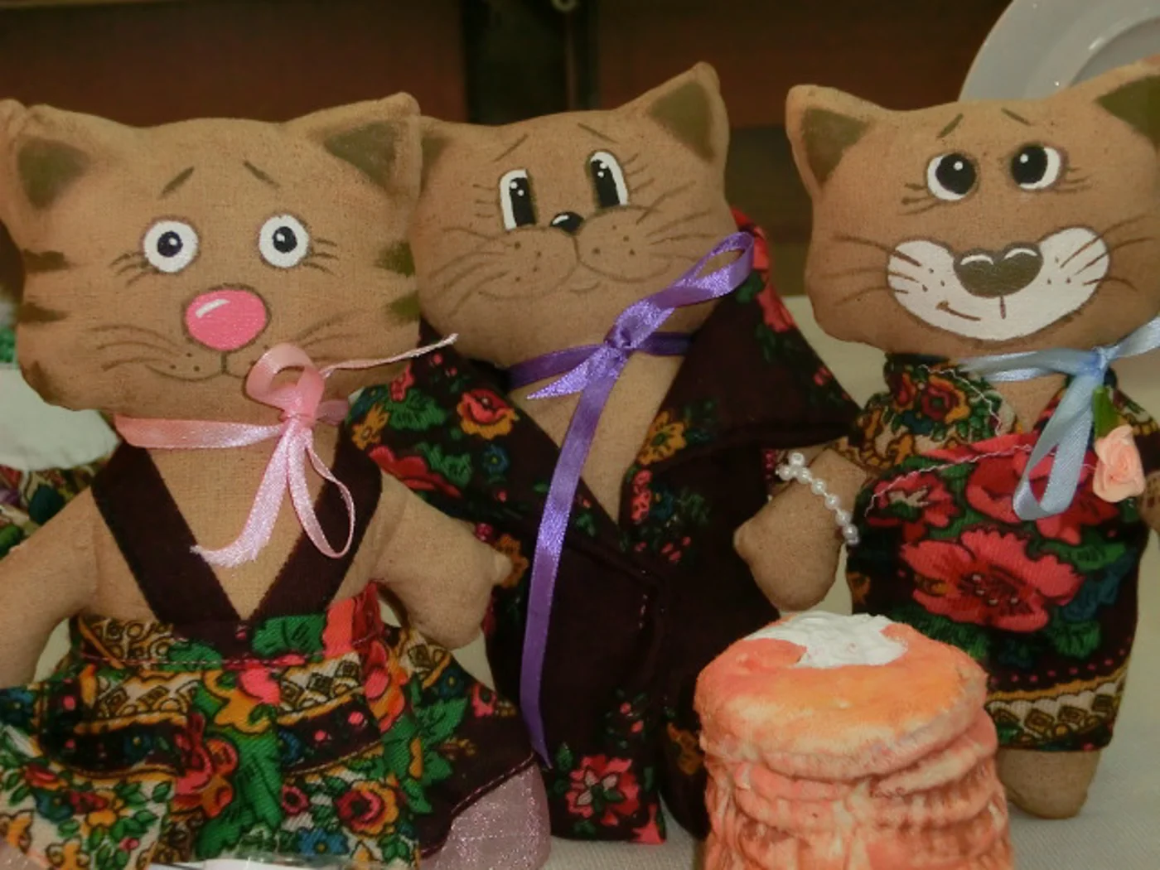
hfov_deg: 30.7
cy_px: 435
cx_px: 580
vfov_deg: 23.3
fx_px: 2111
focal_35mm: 63
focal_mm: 11.1
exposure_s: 1/40
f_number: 4.6
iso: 200
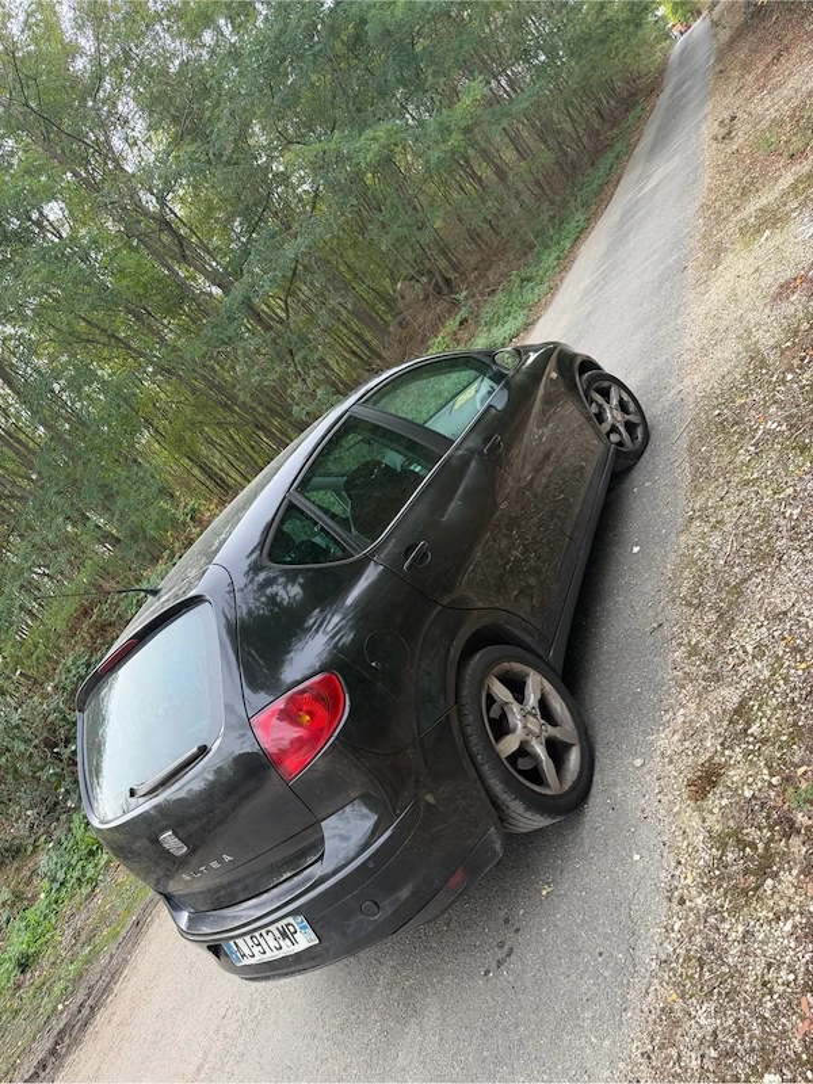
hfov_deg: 56.8
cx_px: 406
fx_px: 752
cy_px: 542
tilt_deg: -14.3
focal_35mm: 24
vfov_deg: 71.6
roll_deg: +44.8
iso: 80
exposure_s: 1/528
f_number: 1.78
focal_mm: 6.76
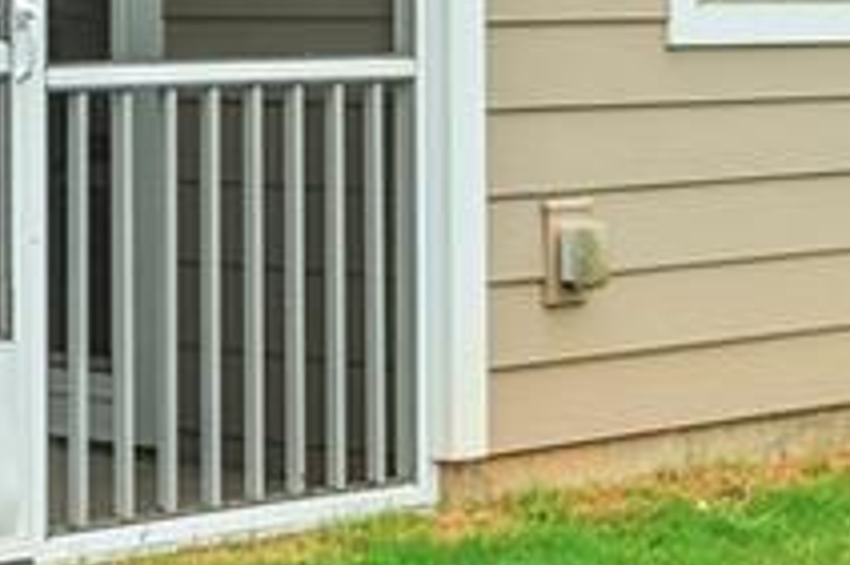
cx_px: -529
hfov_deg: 12.8
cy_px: -54
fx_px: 3539
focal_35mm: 150
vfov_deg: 9.1
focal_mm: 31
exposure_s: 1/10
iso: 250
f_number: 8
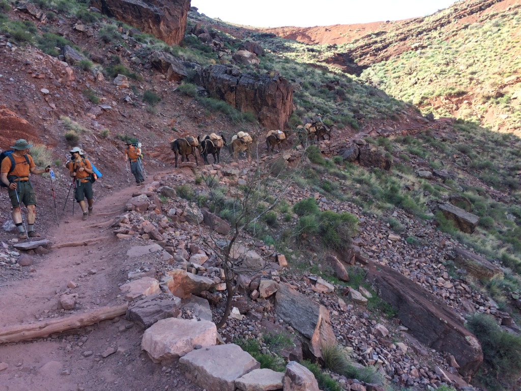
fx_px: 436
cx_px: 260
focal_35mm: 29
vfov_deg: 48.2
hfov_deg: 61.7
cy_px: 196
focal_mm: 4.15
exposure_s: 1/339
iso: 32
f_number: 2.2
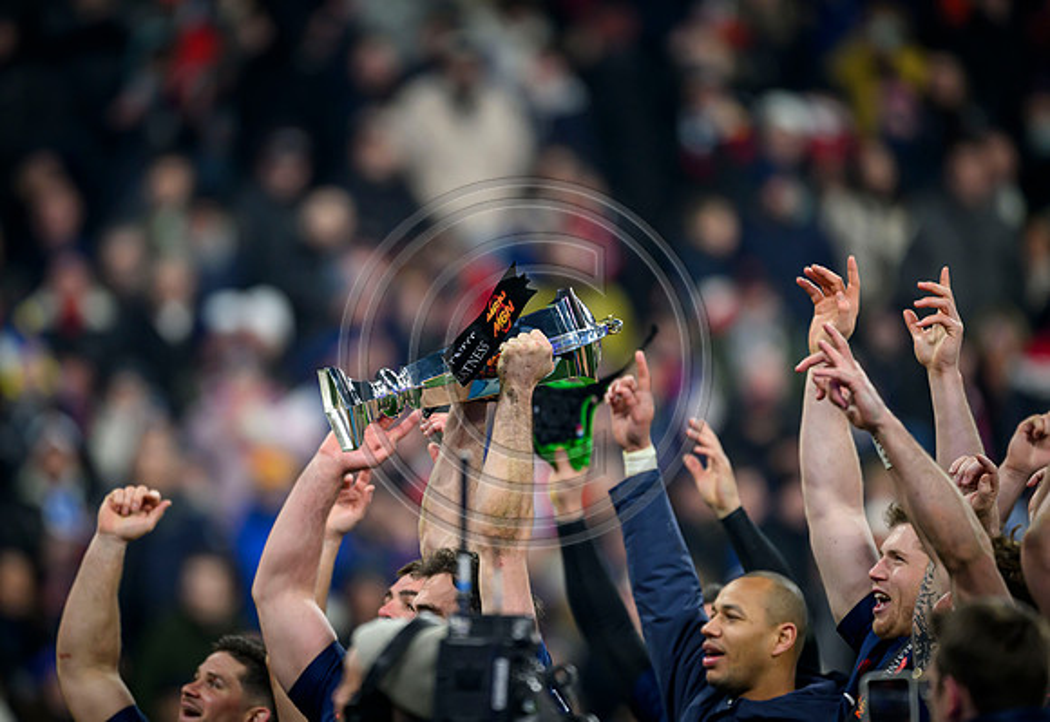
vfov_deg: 2.3
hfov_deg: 3.4
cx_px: 474
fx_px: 17926
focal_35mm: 609
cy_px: 384
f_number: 4
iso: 2500
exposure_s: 1/1000
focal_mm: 560
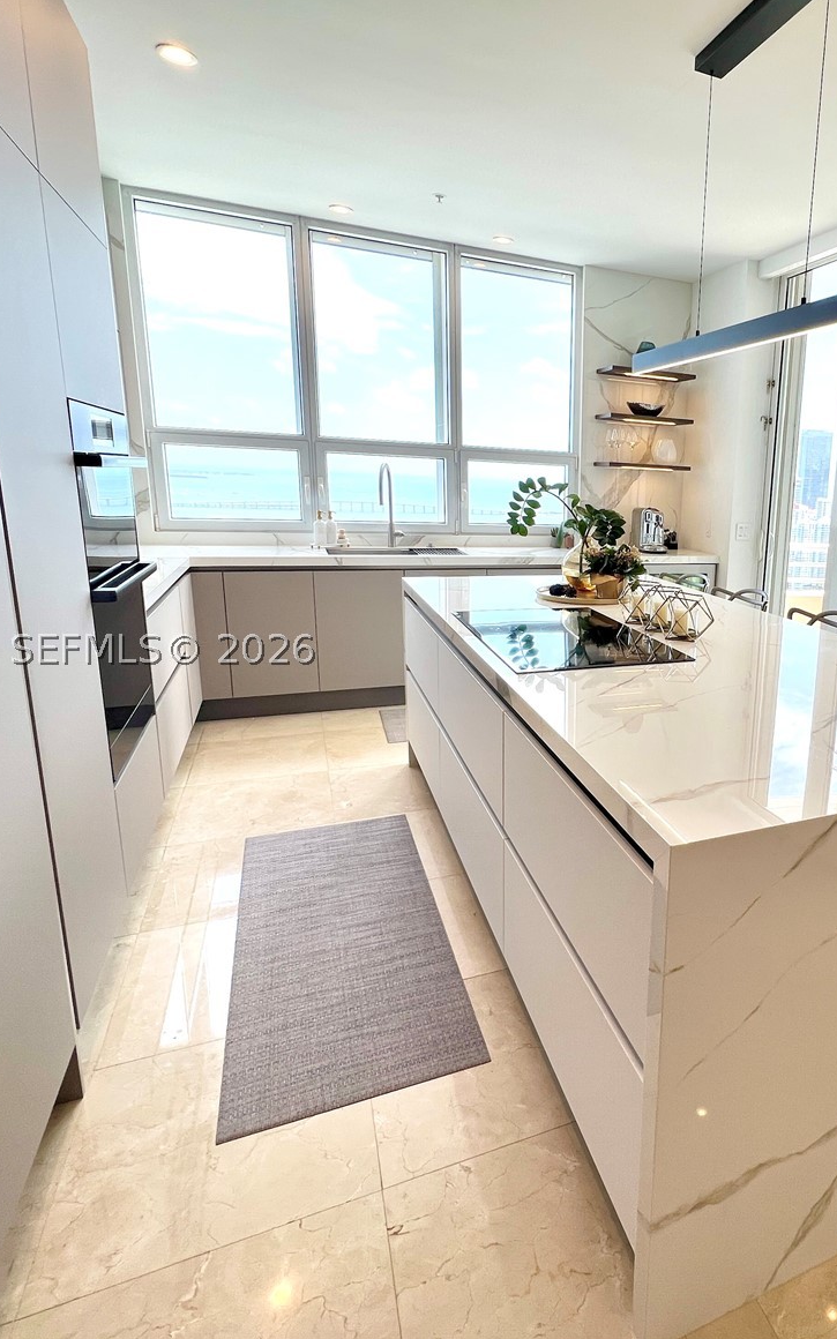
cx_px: 668
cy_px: 649
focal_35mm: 19
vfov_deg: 88.0
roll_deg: -3.0
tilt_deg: -13.4
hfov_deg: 57.6
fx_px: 693
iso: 40
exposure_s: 1/120
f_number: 1.8
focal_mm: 1.57
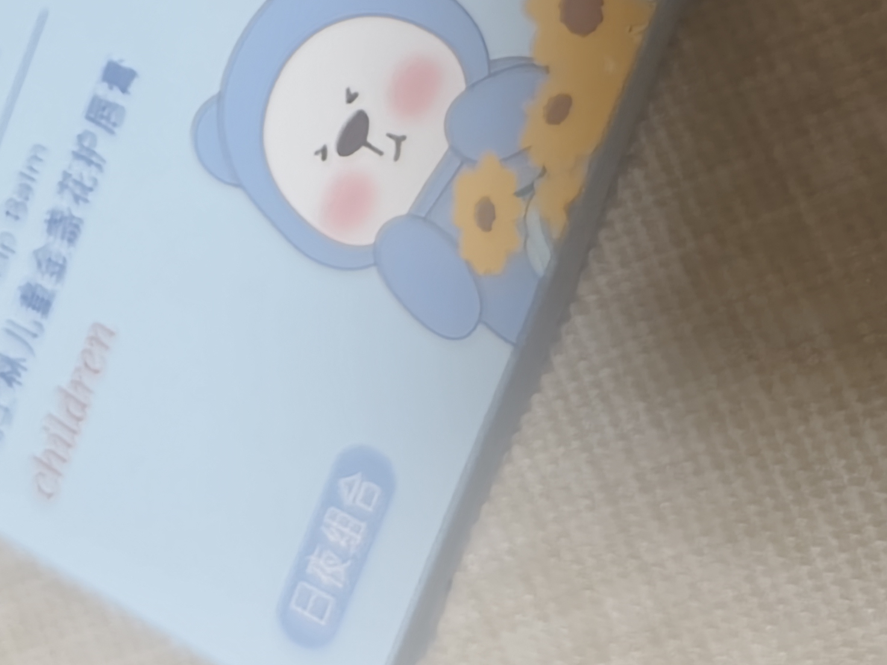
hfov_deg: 29.7
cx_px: 197
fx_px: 1640
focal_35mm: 64
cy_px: -115
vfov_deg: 21.4
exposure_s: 1/50
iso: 600
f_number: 1.88
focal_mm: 5.56
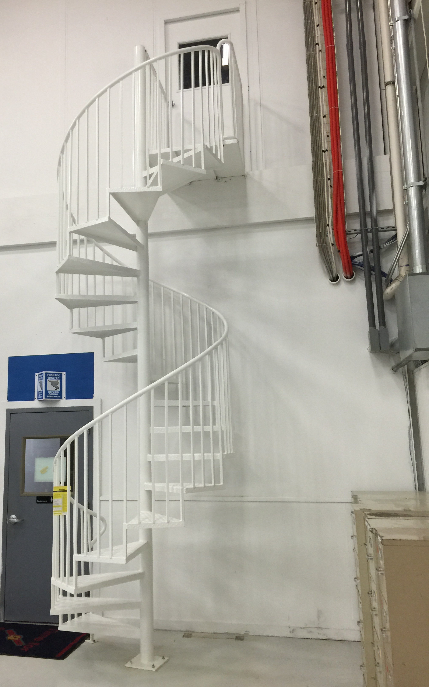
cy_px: 343
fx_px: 580
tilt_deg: +10.3
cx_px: 170
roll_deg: +0.5
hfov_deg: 40.4
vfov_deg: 61.2
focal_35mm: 31
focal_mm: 4.15
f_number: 2.2
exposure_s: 1/30
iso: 40
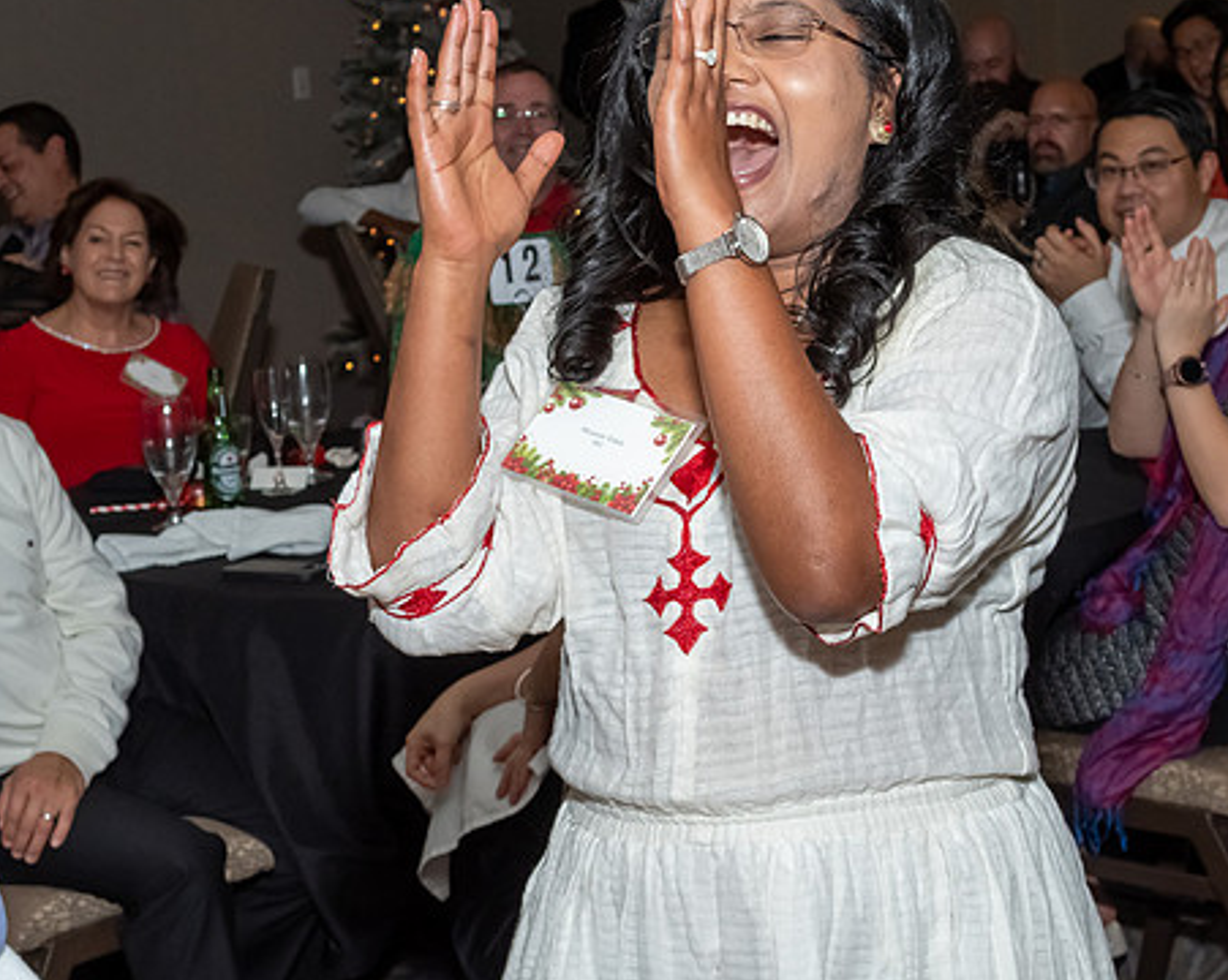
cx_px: 524
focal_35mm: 85
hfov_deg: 22.5
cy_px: 327
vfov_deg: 18.0
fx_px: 3087
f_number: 7.1
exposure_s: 1/250
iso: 500
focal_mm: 31
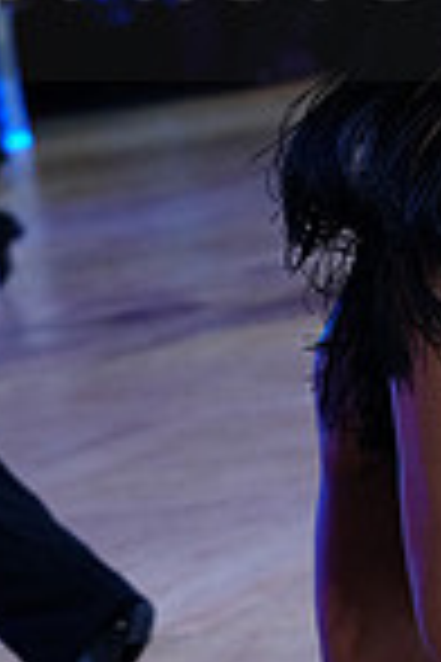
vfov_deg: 11.2
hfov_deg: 7.6
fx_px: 3326
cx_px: 335
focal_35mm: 181
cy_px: -68
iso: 2500
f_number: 4
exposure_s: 1/400
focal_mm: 46
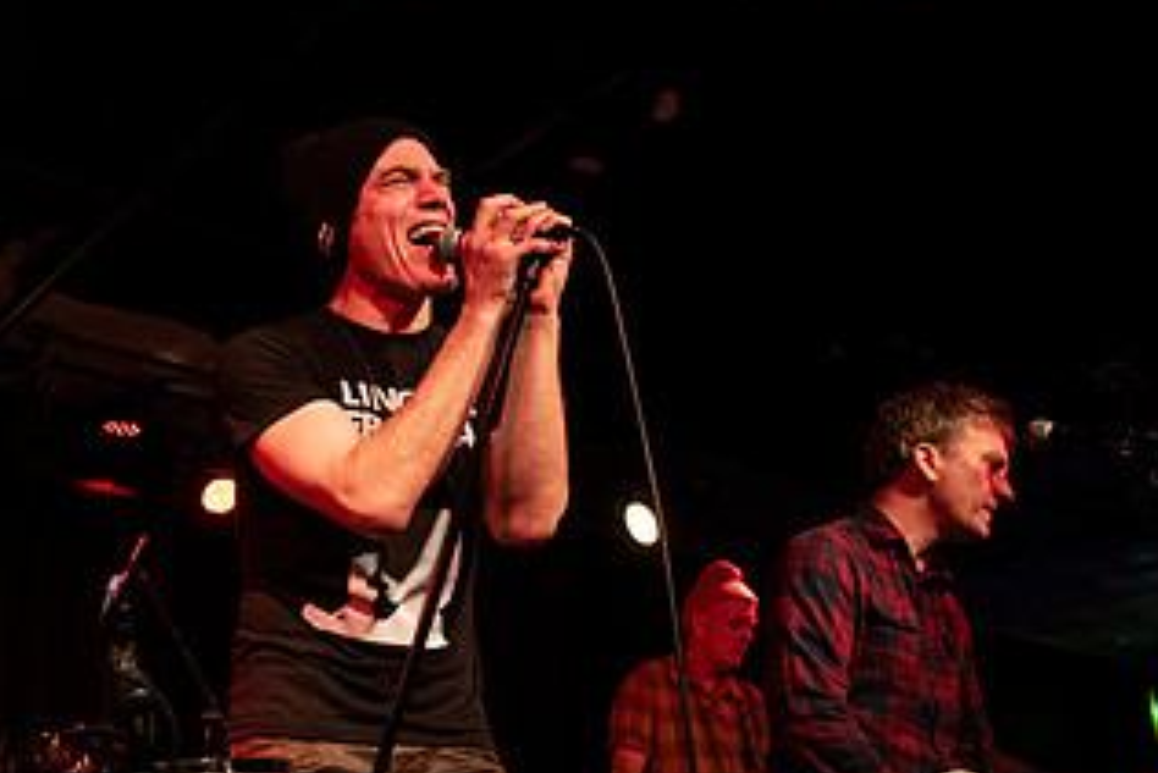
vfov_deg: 30.2
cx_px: 297
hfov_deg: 43.1
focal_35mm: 44
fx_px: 1416
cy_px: 544
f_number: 3.2
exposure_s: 1/200
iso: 2000
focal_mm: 24
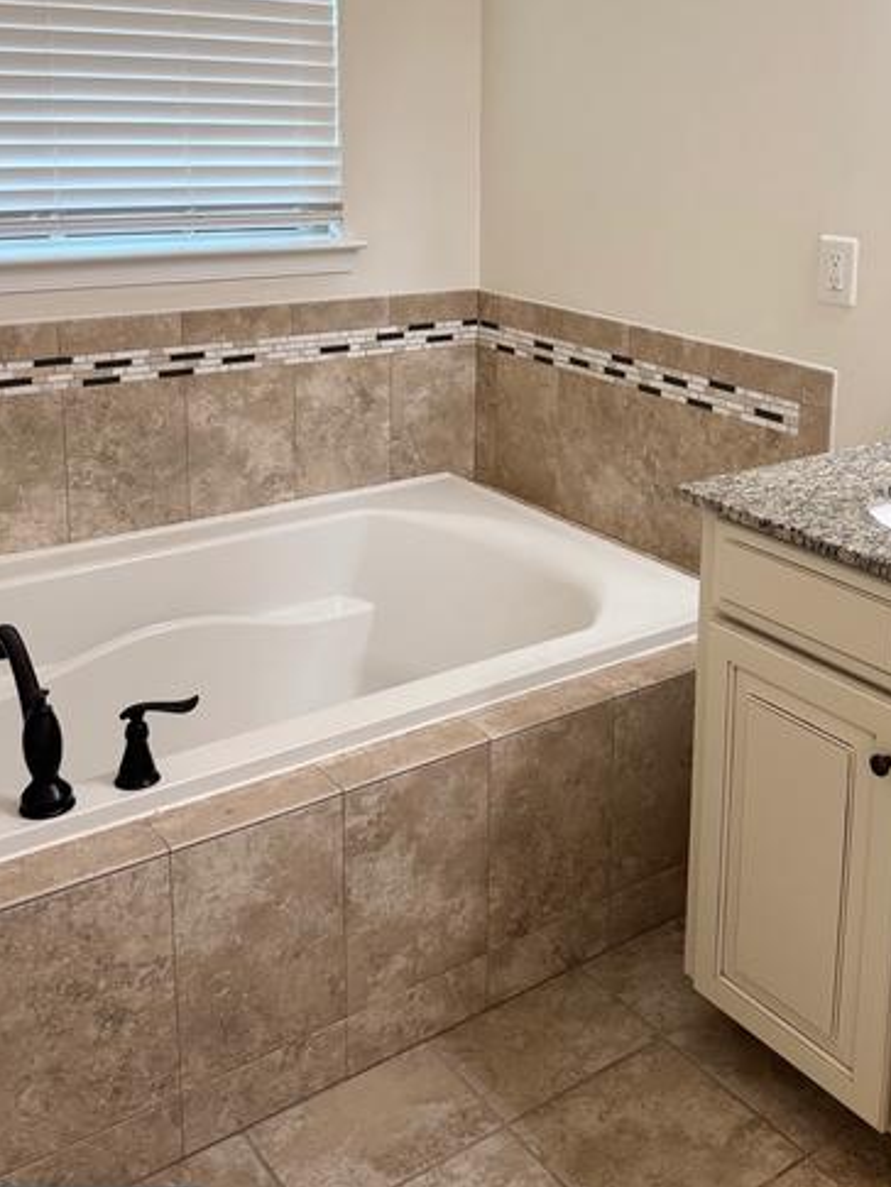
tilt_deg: -9.8
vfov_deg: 47.7
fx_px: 1304
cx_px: 602
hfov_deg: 37.3
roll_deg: -1.4
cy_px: 348
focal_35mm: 38
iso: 200
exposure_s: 1/120
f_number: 1.78
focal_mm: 6.76
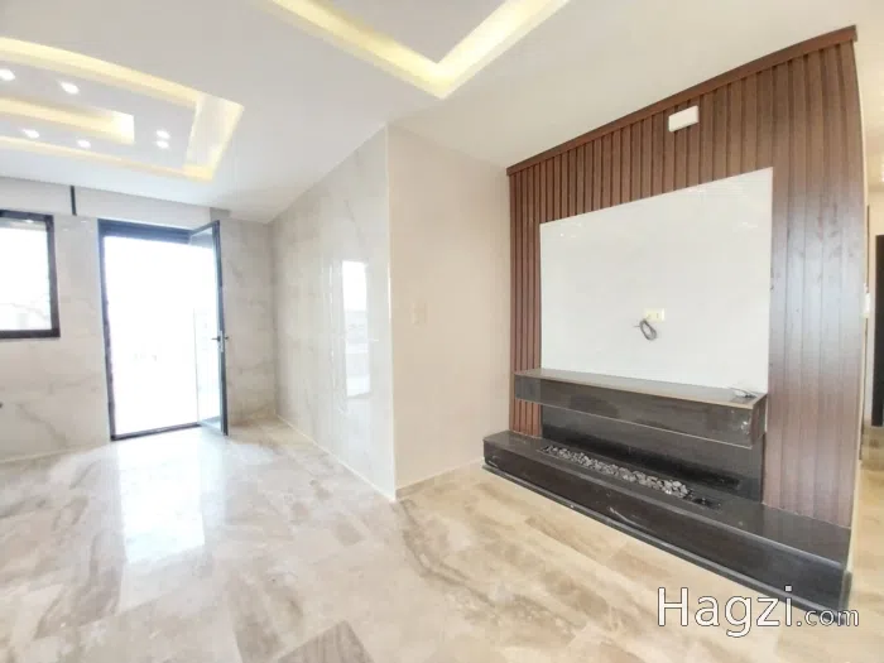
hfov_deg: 106.2
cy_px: 332
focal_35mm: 13
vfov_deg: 89.9
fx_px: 332
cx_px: 442
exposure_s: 1/50
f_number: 2.2
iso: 125
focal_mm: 1.3
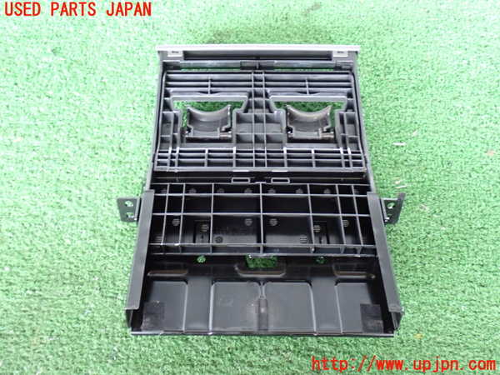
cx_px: 250
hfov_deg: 45.8
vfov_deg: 35.1
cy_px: 188
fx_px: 592
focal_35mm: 41
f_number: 2.8
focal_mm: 7.31
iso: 800
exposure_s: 1/25
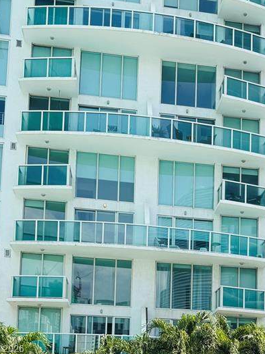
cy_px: 350
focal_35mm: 55
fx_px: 561
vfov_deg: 32.3
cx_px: 203
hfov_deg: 26.2
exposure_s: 1/1560
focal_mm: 6.76
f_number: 1.78
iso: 80
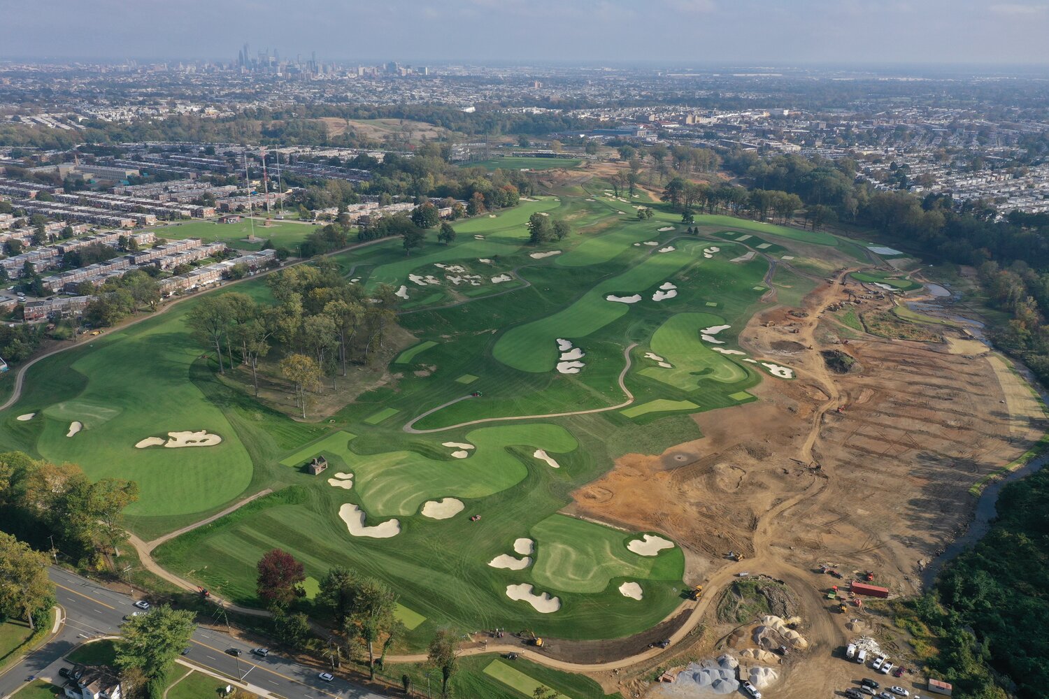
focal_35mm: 28
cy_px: 350
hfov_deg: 65.5
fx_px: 816
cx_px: 524
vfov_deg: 46.4
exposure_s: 1/500
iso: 100
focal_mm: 10.26
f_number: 5.6
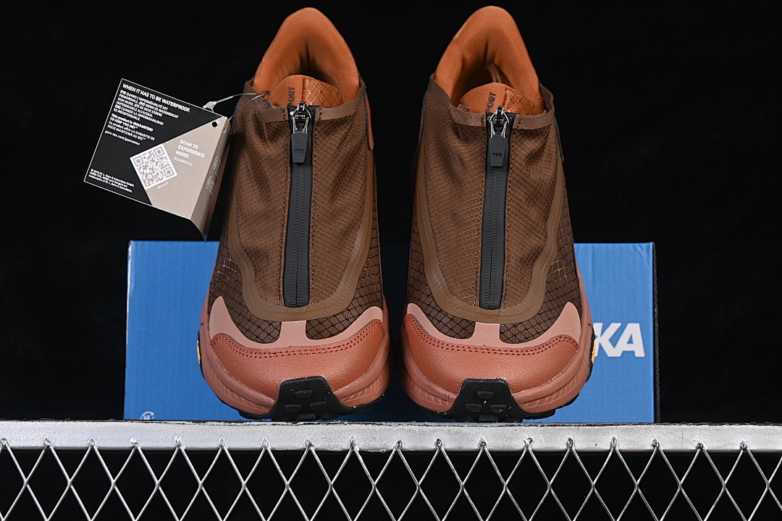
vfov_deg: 18.2
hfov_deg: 27.0
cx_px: 391
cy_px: 260
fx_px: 1629
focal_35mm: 75
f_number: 7.1
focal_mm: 50
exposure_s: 1/80
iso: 160
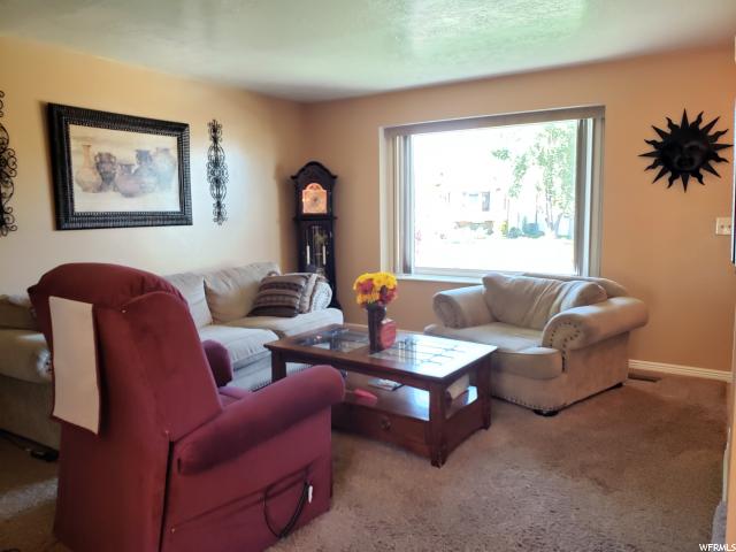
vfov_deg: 53.1
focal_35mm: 26
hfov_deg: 67.3
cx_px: 368
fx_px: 553
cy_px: 276
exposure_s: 1/40
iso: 320
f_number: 2.4
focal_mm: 4.3
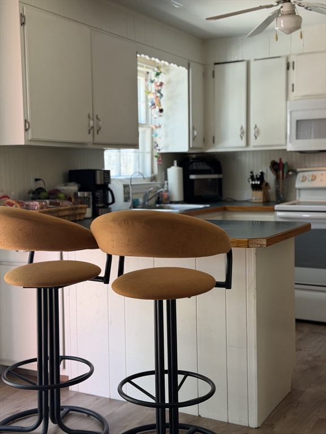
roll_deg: +0.7
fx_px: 603
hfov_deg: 30.3
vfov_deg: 39.7
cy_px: 217
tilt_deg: -5.0
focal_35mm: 48
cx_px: 163
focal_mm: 6.76
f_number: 1.78
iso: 100
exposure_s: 1/61
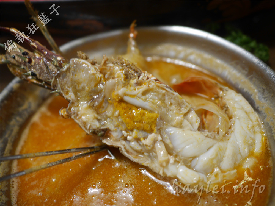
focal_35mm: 30
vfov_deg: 46.8
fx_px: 238
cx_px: 138
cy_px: 103
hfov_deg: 60.0
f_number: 1.7
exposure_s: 1/60
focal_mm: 15
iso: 400
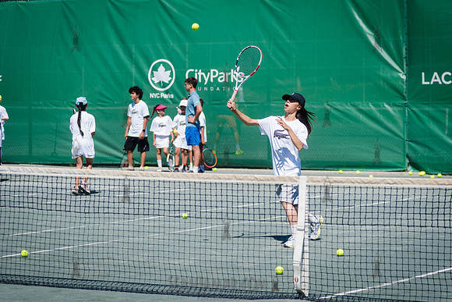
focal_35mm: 124
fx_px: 1561
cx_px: 263
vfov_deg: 11.0
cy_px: 127
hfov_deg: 16.5
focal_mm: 105
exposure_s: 1/2500
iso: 200
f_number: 4
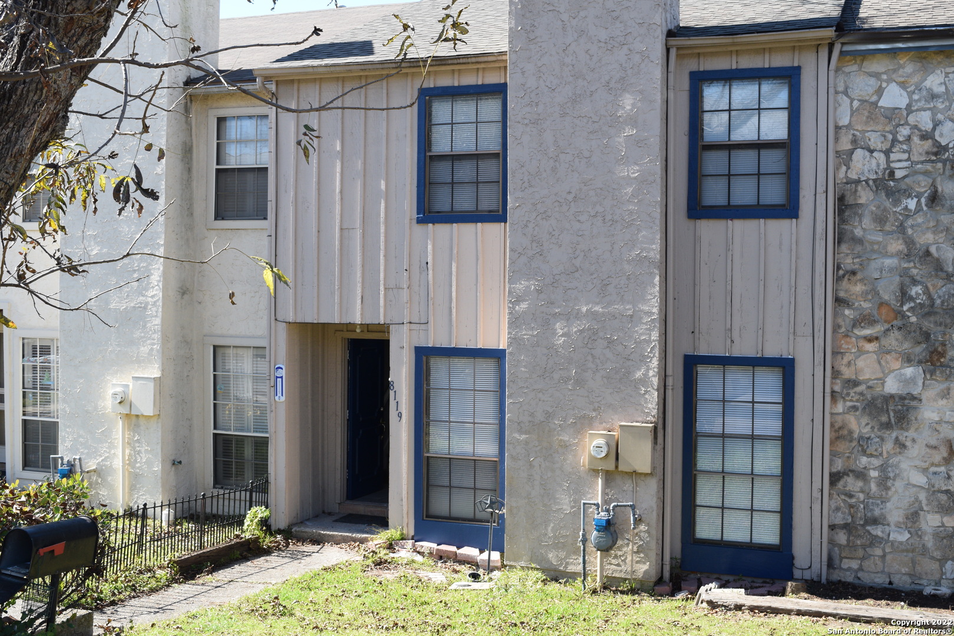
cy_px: 318
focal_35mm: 44
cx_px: 477
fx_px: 1153
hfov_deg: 45.0
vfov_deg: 30.9
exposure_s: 1/250
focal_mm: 29
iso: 360
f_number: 8
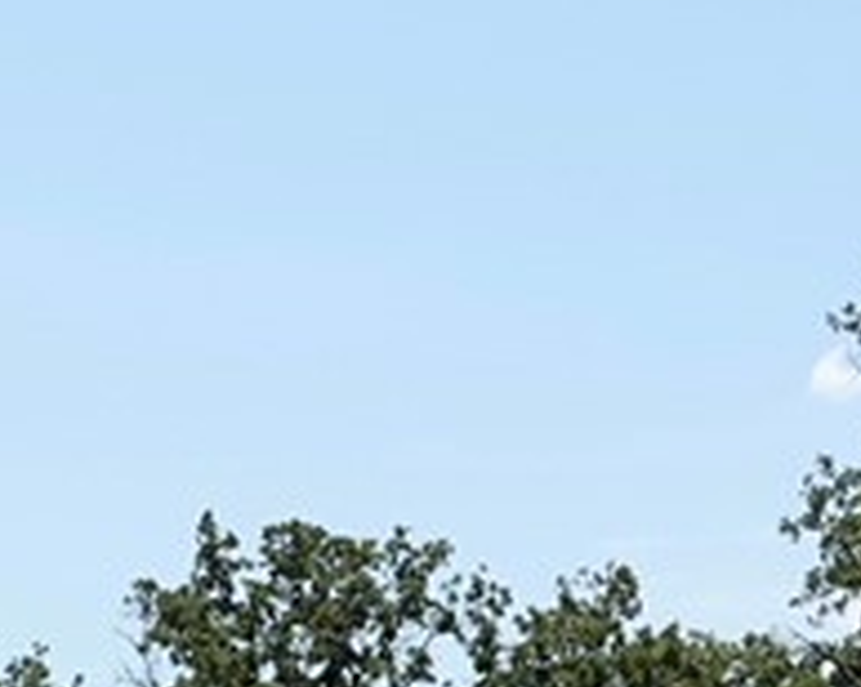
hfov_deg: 15.1
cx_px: 165
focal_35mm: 127
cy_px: 1280
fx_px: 3233
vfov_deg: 11.2
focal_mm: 8.8
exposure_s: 1/640
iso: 100
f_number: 4
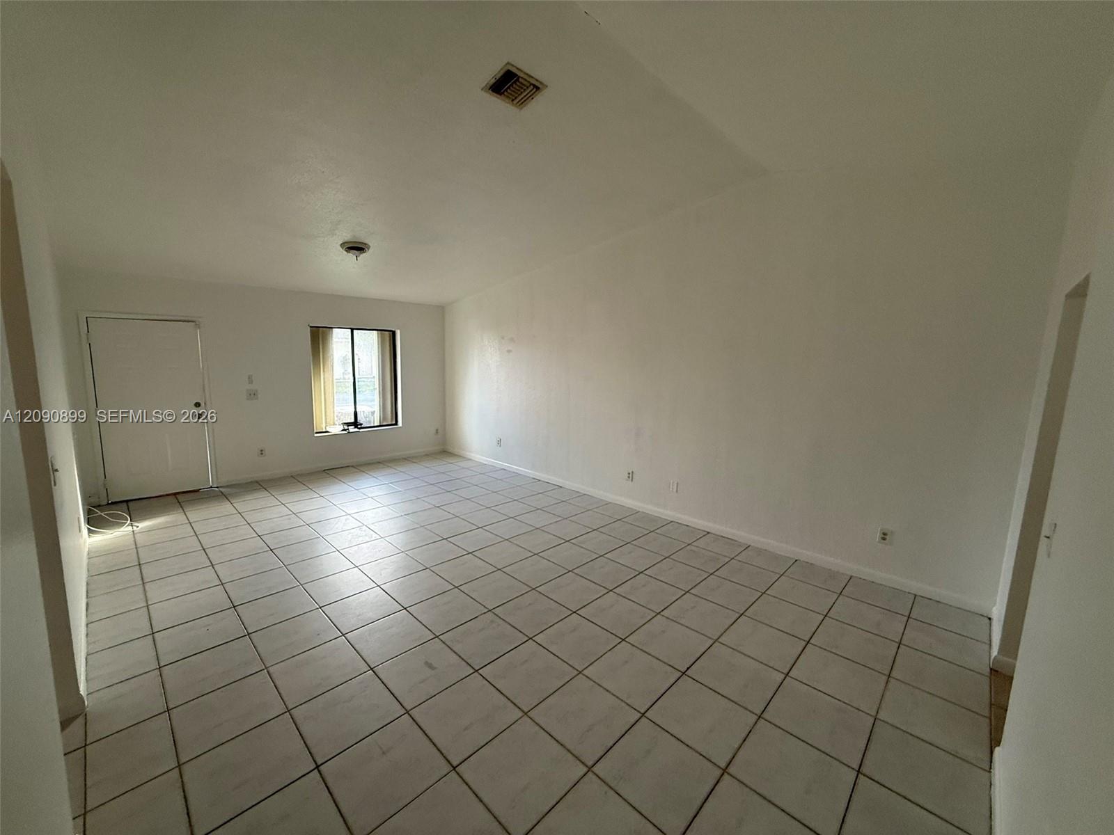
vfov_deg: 85.7
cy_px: 418
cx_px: 557
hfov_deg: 102.1
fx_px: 451
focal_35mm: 14
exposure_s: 1/120
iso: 250
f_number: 2.2
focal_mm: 2.22
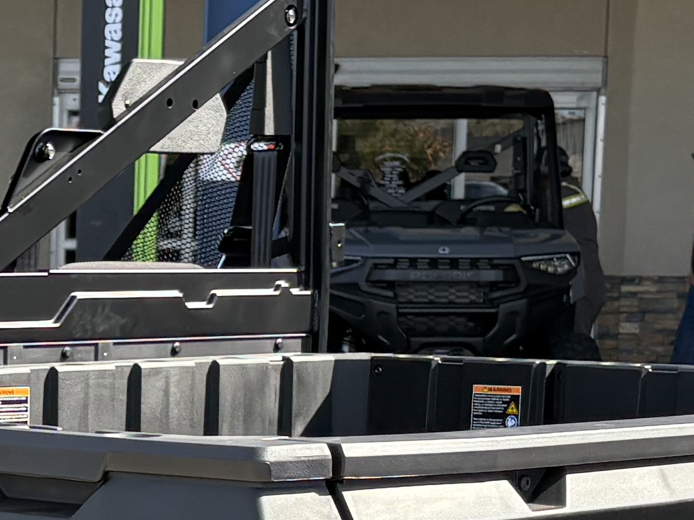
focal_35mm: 127
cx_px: -166
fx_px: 2546
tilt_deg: -9.6
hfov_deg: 14.9
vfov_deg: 11.5
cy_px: 569
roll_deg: +1.1
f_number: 1.6
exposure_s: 1/810
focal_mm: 5.96
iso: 64
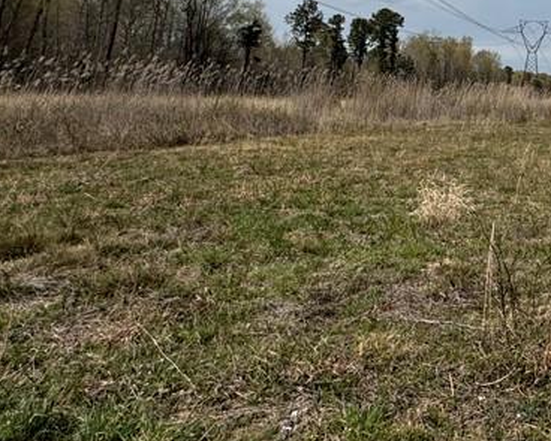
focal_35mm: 38
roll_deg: -1.3
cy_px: 24
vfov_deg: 36.2
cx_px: 633
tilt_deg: +7.1
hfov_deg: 38.0
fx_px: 620
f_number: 2.2
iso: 40
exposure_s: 1/3906
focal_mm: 2.22
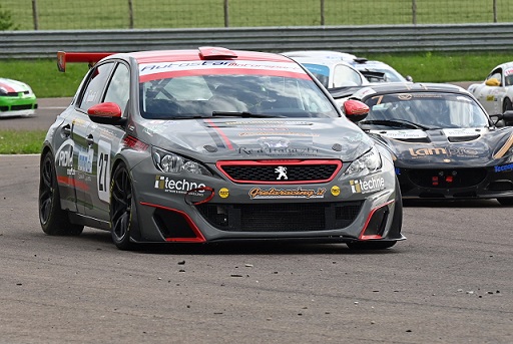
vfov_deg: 4.6
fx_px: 4281
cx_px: 256
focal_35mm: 300
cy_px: 172
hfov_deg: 6.9
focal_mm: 200
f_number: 9
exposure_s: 1/1000
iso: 1000
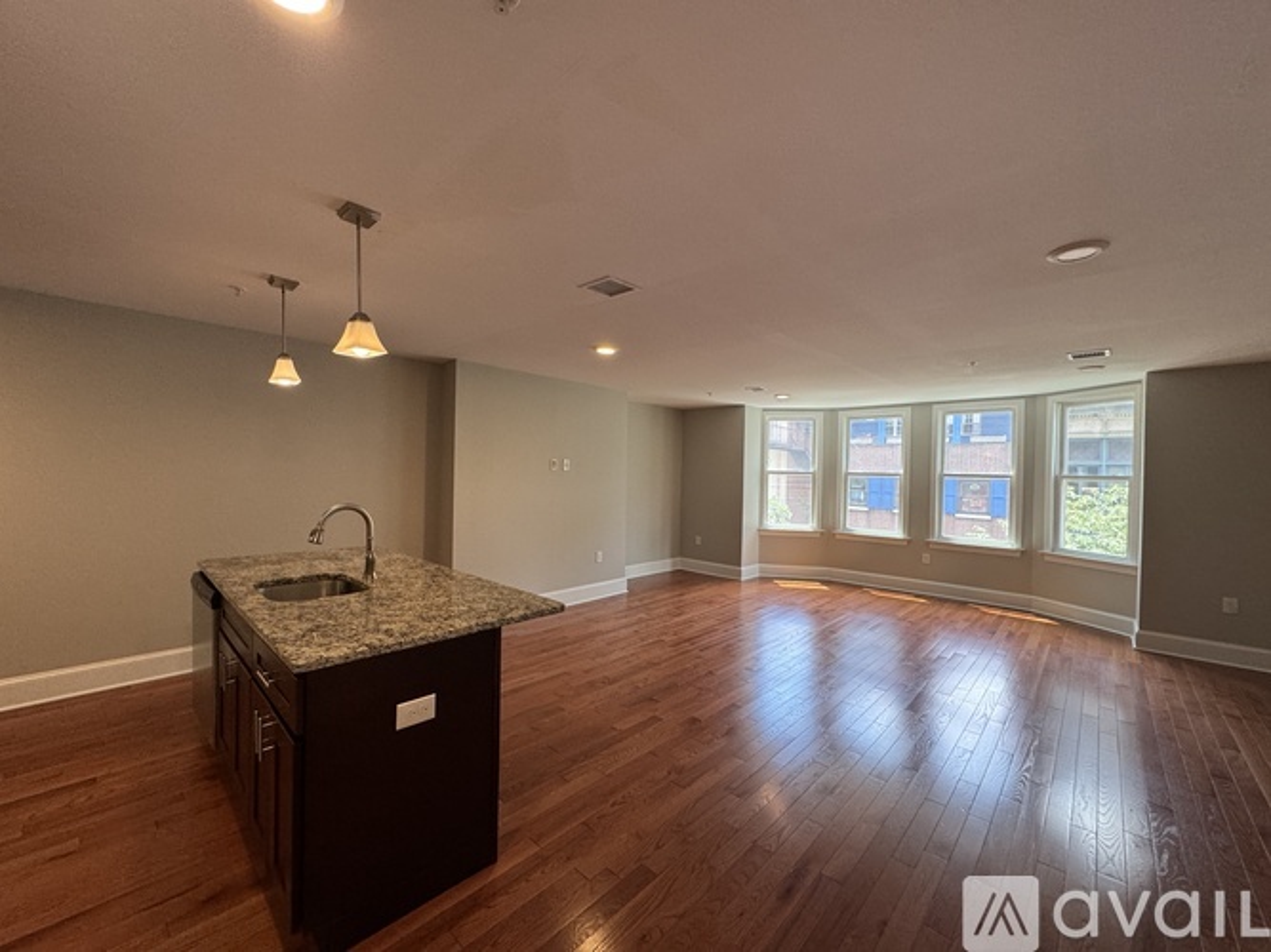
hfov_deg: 102.1
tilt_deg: -0.3
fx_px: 514
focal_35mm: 14
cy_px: 476
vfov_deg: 85.7
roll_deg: -0.2
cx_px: 636
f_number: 2.2
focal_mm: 2.22
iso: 200
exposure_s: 1/120
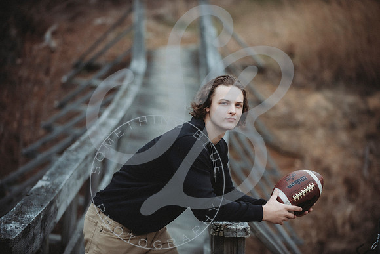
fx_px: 1372
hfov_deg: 15.8
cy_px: 127
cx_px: 190
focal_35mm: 130
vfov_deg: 10.6
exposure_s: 1/320
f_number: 2.8
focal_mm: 130
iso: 500
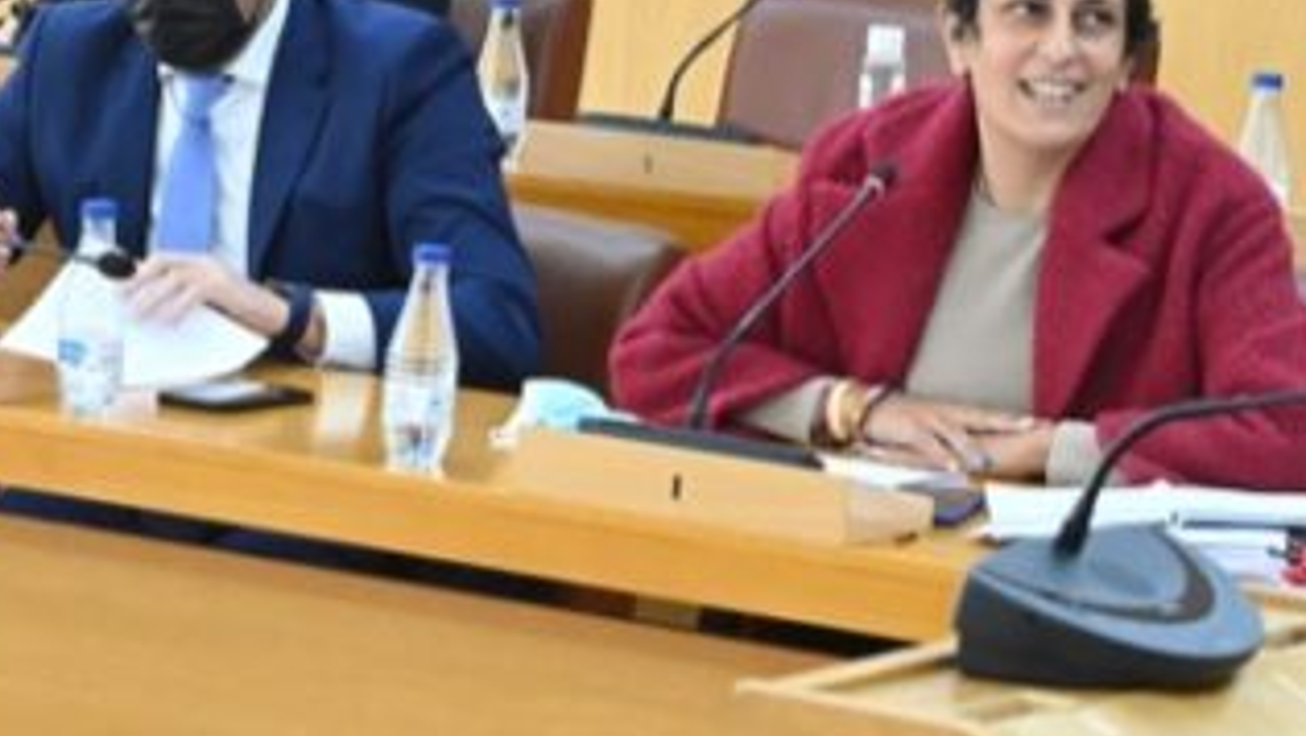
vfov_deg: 7.0
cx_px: 236
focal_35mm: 174
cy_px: 215
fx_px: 6028
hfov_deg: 12.3
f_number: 11
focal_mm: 70
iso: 12800
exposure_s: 1/160
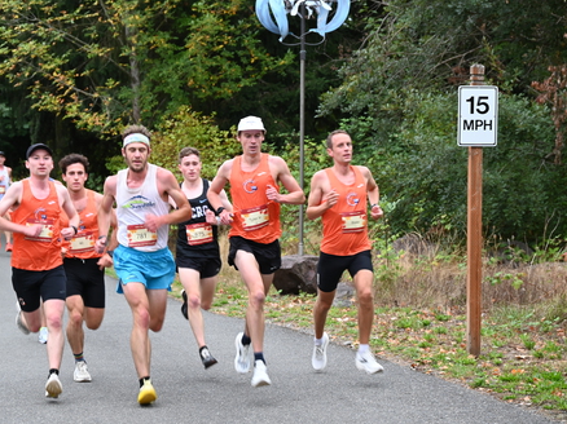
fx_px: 1801
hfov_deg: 17.9
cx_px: 281
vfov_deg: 13.4
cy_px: 188
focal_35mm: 110
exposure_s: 1/125
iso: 720
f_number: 6.3
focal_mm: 91
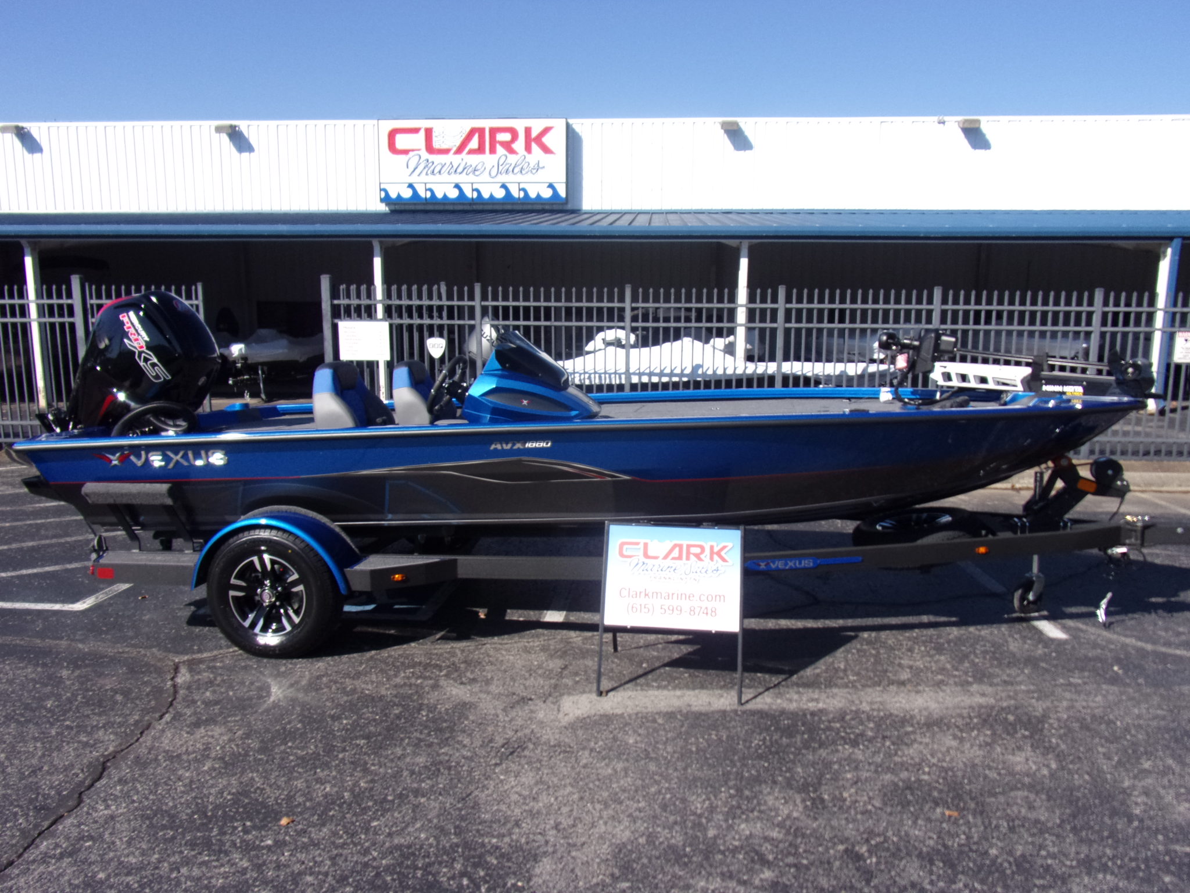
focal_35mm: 24
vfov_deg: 56.8
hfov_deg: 71.6
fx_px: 825
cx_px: 595
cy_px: 446
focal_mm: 4.3
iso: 80
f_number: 3.3
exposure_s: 1/900
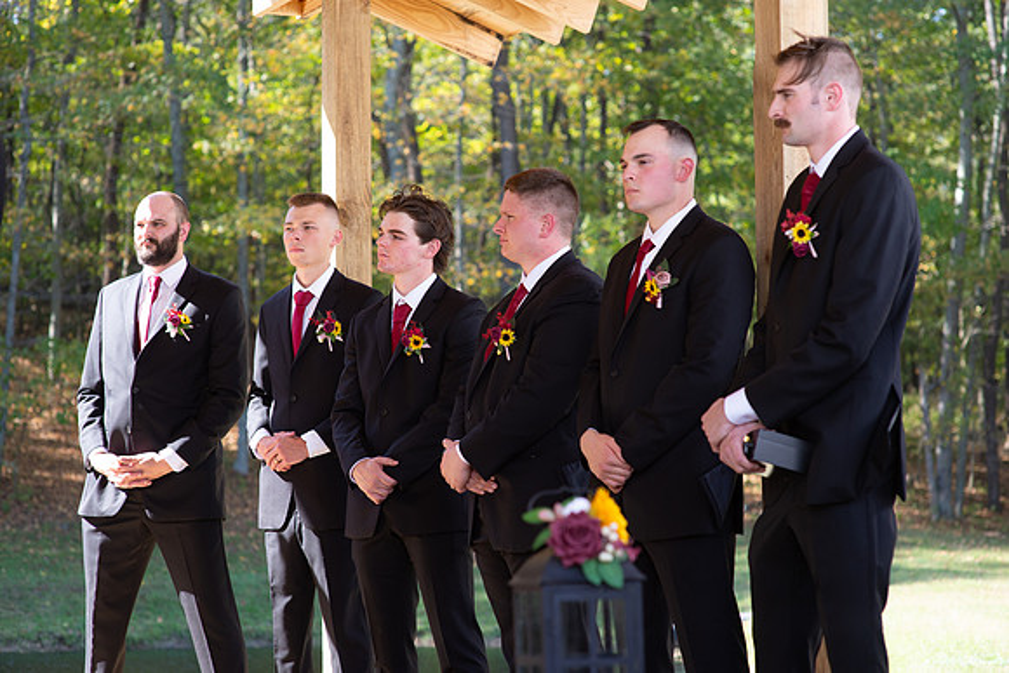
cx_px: 515
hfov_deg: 23.4
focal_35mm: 87
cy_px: 343
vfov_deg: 15.8
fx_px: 2432
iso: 500
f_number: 4.5
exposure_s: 1/400
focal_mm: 85
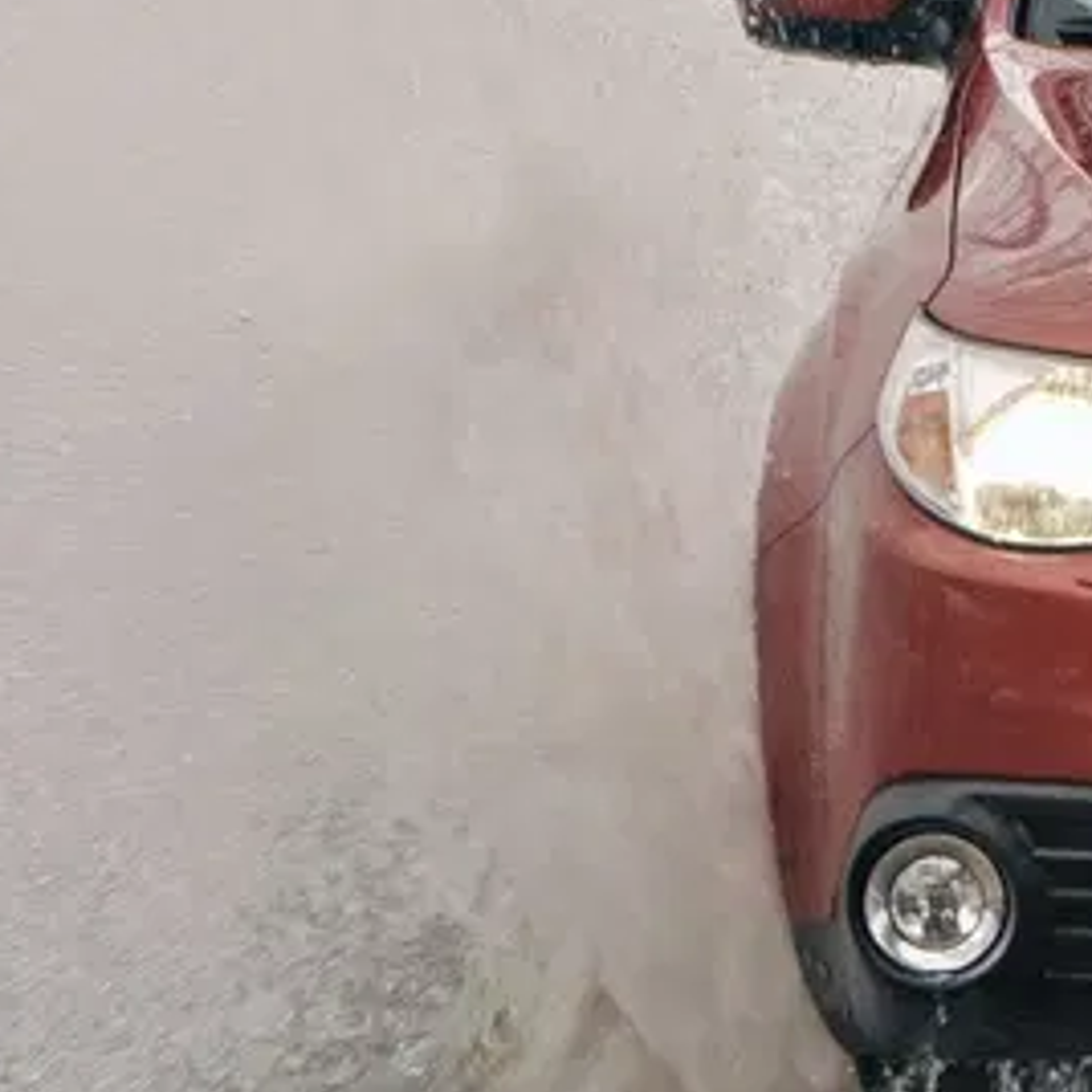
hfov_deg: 2.3
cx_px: 1691
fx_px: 27125
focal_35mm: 760
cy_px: 291
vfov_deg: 2.3
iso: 500
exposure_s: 1/250
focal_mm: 200
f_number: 5.6
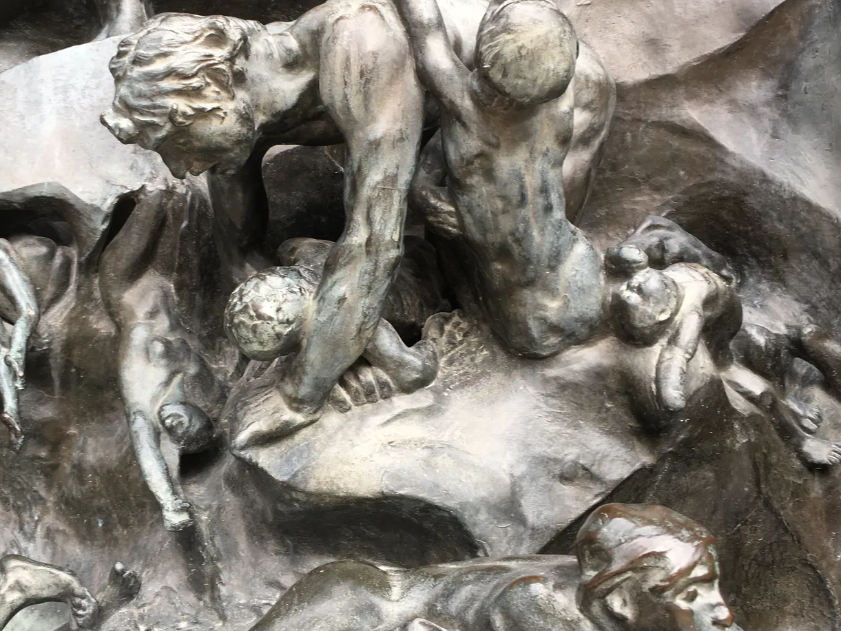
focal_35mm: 38
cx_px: 321
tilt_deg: +9.7
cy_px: 267
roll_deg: -2.7
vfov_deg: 37.6
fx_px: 923
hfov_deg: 48.6
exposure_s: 1/60
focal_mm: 4.15
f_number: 2.2
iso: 25
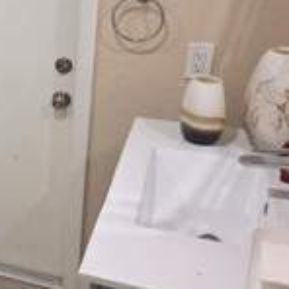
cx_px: -135
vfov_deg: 26.0
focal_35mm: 66
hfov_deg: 22.0
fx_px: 623
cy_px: 96
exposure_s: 1/120
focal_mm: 6.3
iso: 320
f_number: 1.7
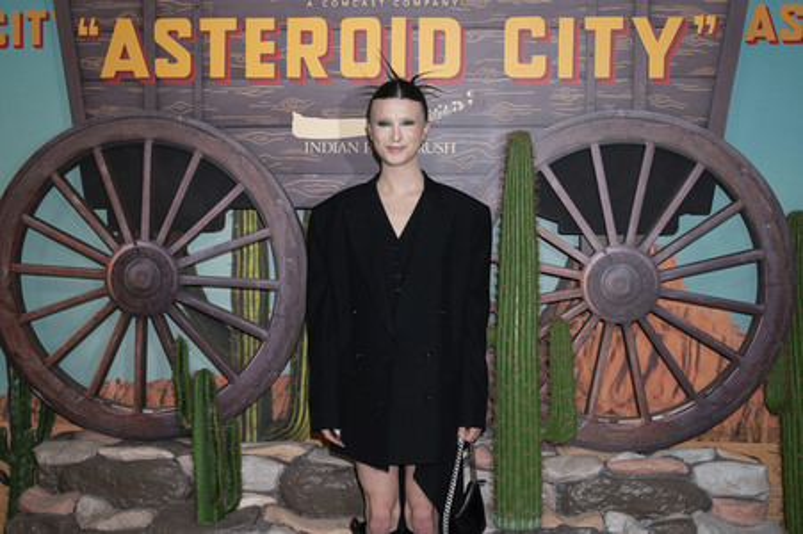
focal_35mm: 30
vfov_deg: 43.5
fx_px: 669
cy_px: 267
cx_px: 402
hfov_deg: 62.0
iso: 400
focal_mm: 30
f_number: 6.3
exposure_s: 1/200
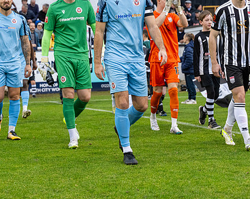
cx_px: 122
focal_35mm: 121
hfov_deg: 15.9
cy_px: 82
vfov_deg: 12.7
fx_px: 895
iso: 2000
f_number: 4
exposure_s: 1/400
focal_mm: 70
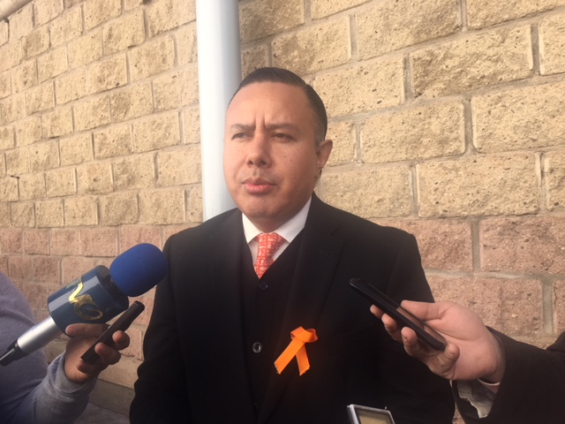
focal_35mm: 29
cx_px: 282
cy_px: 212
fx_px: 473
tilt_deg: -1.0
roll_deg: +1.9
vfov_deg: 48.2
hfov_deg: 61.7
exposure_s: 1/610
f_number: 2.2
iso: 25
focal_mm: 4.15
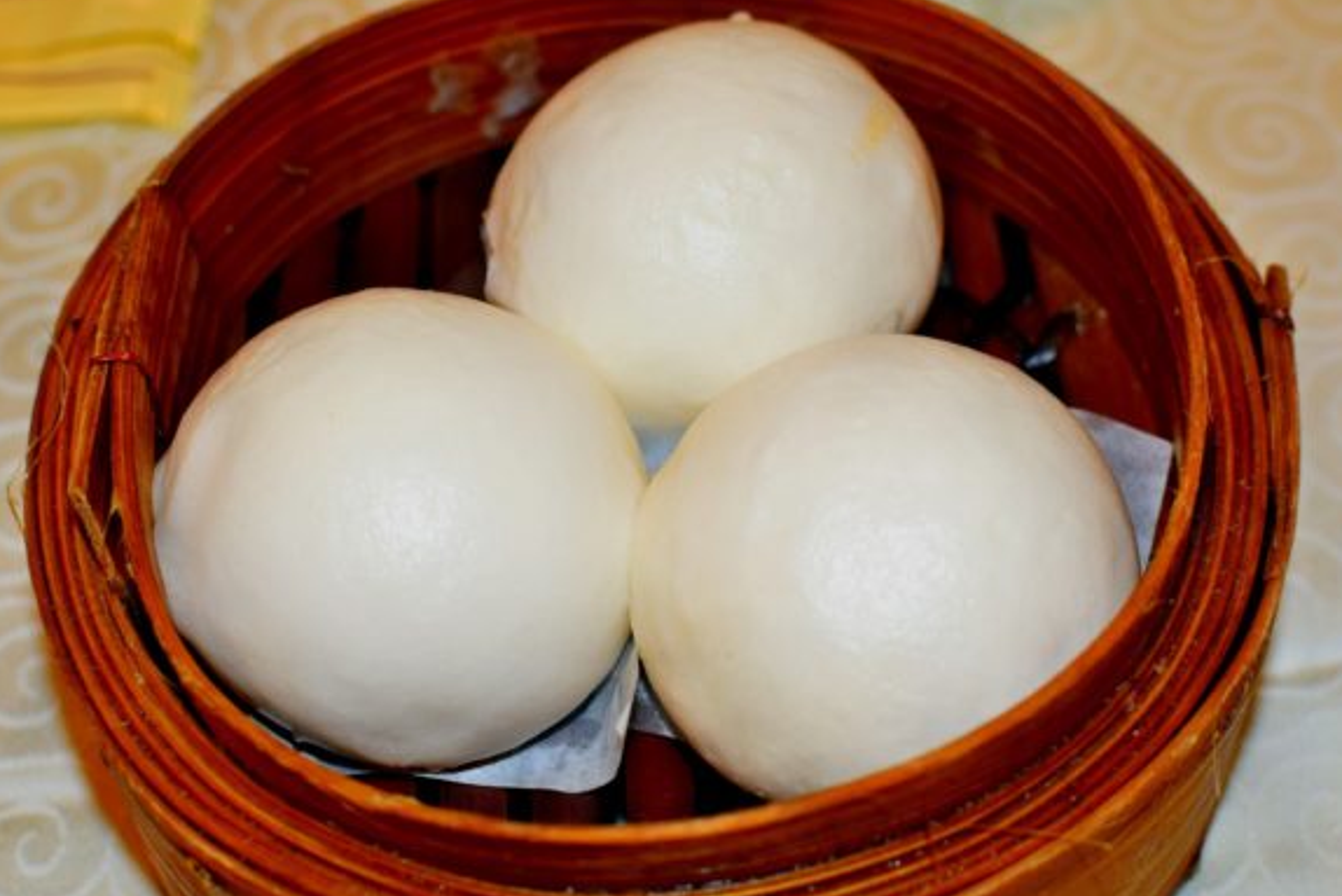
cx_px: 627
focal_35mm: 59
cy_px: 425
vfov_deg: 23.2
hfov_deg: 34.2
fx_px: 2183
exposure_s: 1/80
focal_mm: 35
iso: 250
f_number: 5
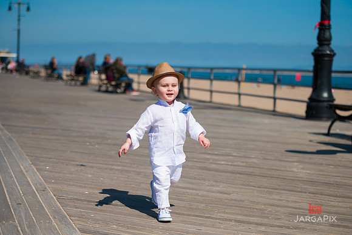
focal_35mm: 70
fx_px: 684
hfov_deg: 28.9
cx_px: 176
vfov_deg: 19.4
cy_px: 118
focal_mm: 70
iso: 200
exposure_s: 1/8000
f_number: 3.2
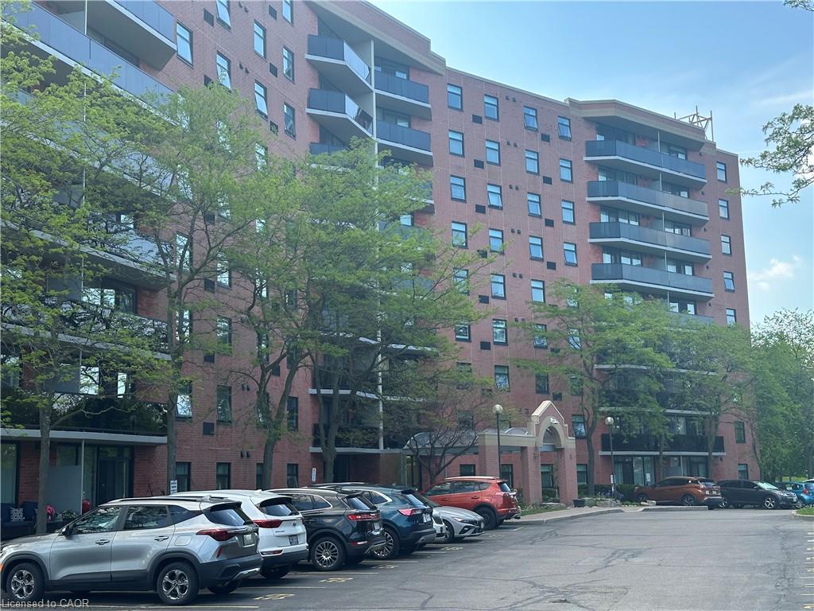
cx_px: 407
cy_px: 306
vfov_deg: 30.3
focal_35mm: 48
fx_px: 1129
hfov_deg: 39.7
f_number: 1.78
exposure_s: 1/690
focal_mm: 6.86
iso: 64
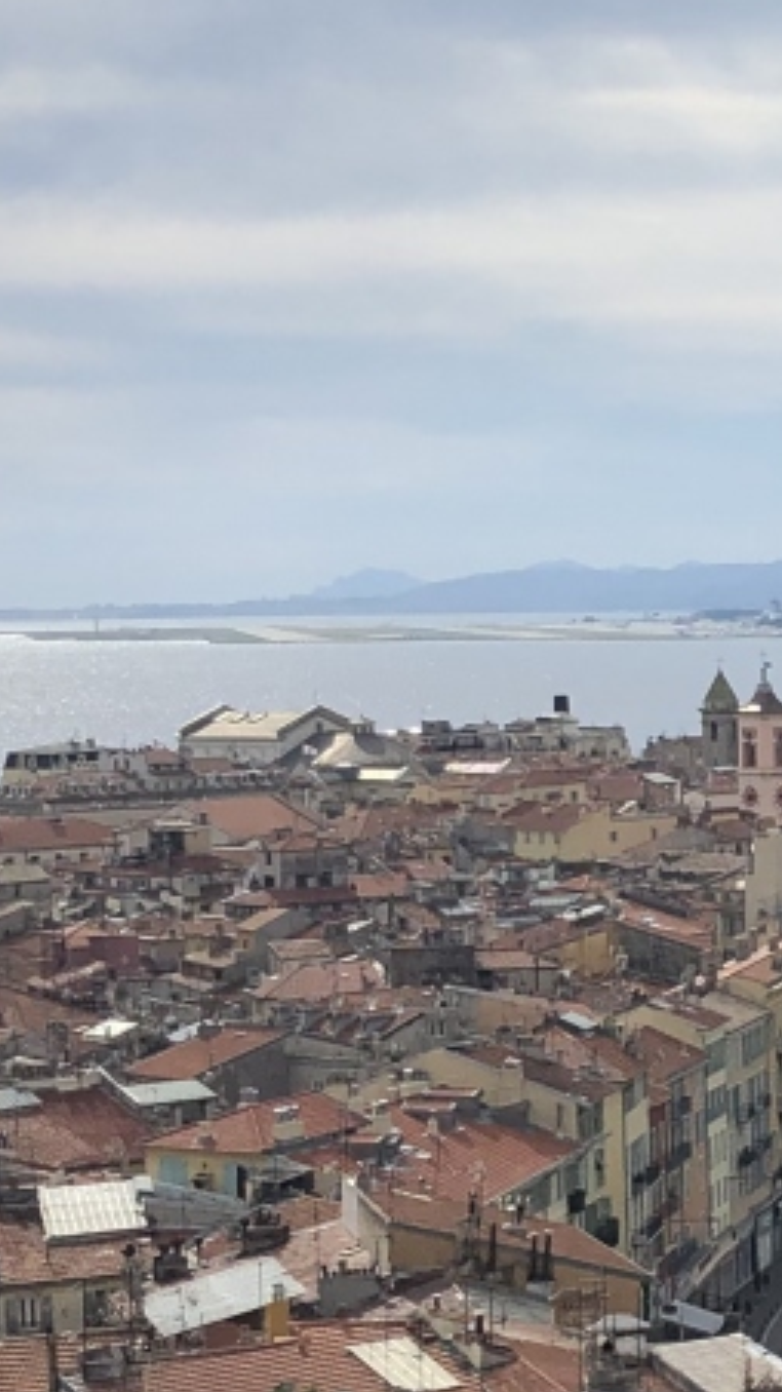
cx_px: 1210
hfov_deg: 10.8
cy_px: 872
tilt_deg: -3.5
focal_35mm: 108
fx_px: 3984
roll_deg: +0.3
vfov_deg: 19.8
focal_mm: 3.99
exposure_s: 1/5348
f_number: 1.8
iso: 25
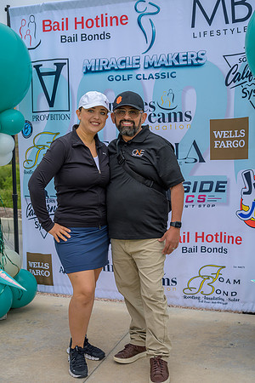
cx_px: 128
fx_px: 478
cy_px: 192
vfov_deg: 43.6
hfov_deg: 29.9
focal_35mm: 45
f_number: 4
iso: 125
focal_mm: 45
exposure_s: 1/200
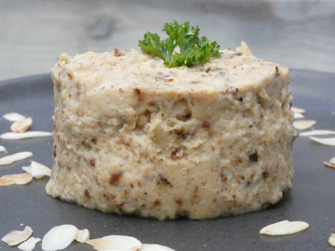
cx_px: 168
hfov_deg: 13.2
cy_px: 126
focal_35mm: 150
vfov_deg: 9.9
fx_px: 1452
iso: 3200
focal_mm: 26.9
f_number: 8
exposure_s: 1/2000
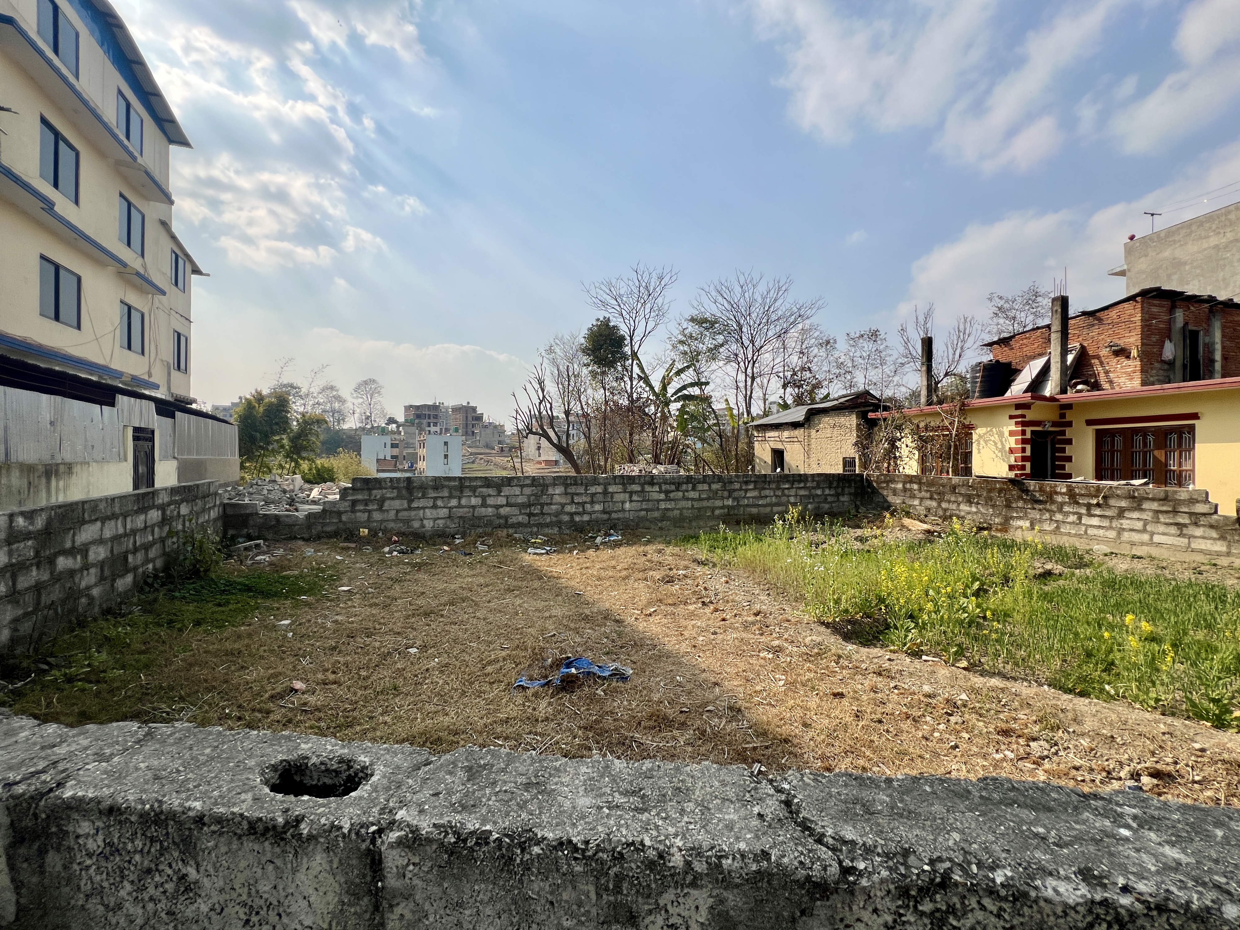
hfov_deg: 106.2
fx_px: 466
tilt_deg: -1.4
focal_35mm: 13
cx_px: 620
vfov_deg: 89.9
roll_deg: -0.7
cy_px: 465
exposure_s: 1/1845
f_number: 1.8
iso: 32
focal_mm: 1.57
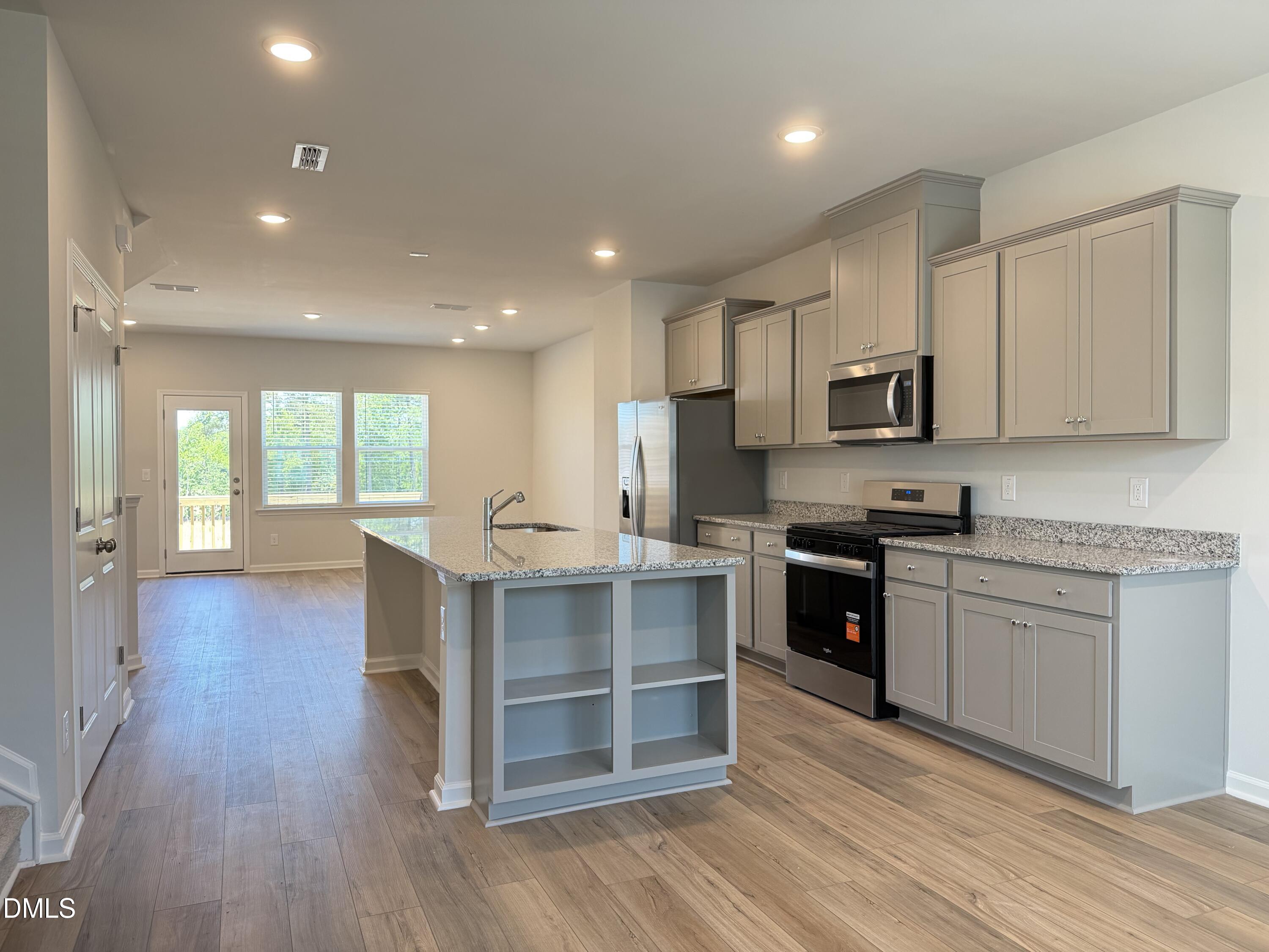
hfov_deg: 71.6
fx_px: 880
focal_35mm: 24
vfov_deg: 56.8
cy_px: 476
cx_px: 634
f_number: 1.78
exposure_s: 1/120
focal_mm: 6.76
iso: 400
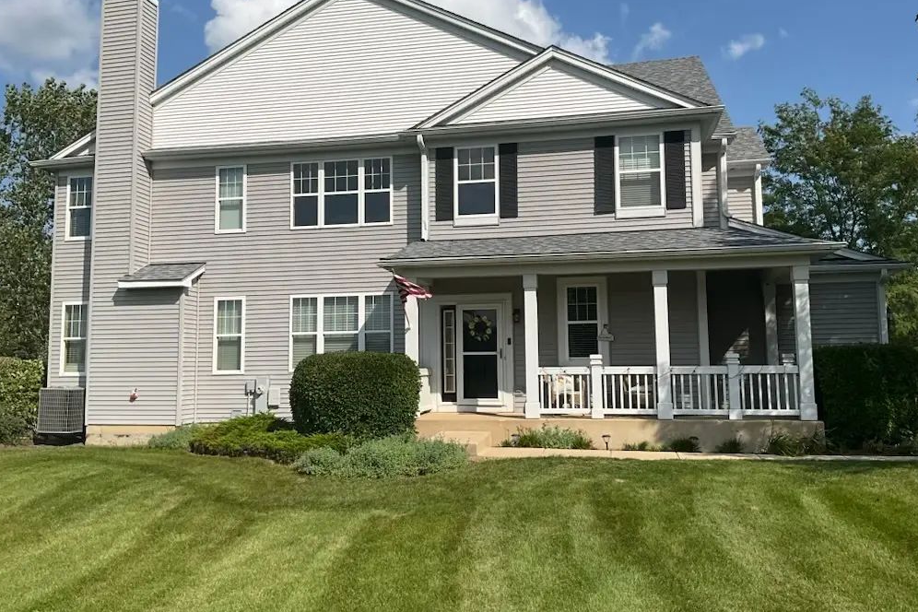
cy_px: 290
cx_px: 465
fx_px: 790
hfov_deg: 60.3
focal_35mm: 31
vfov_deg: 42.3
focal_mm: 3
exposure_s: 1/2959
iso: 25
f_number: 1.8
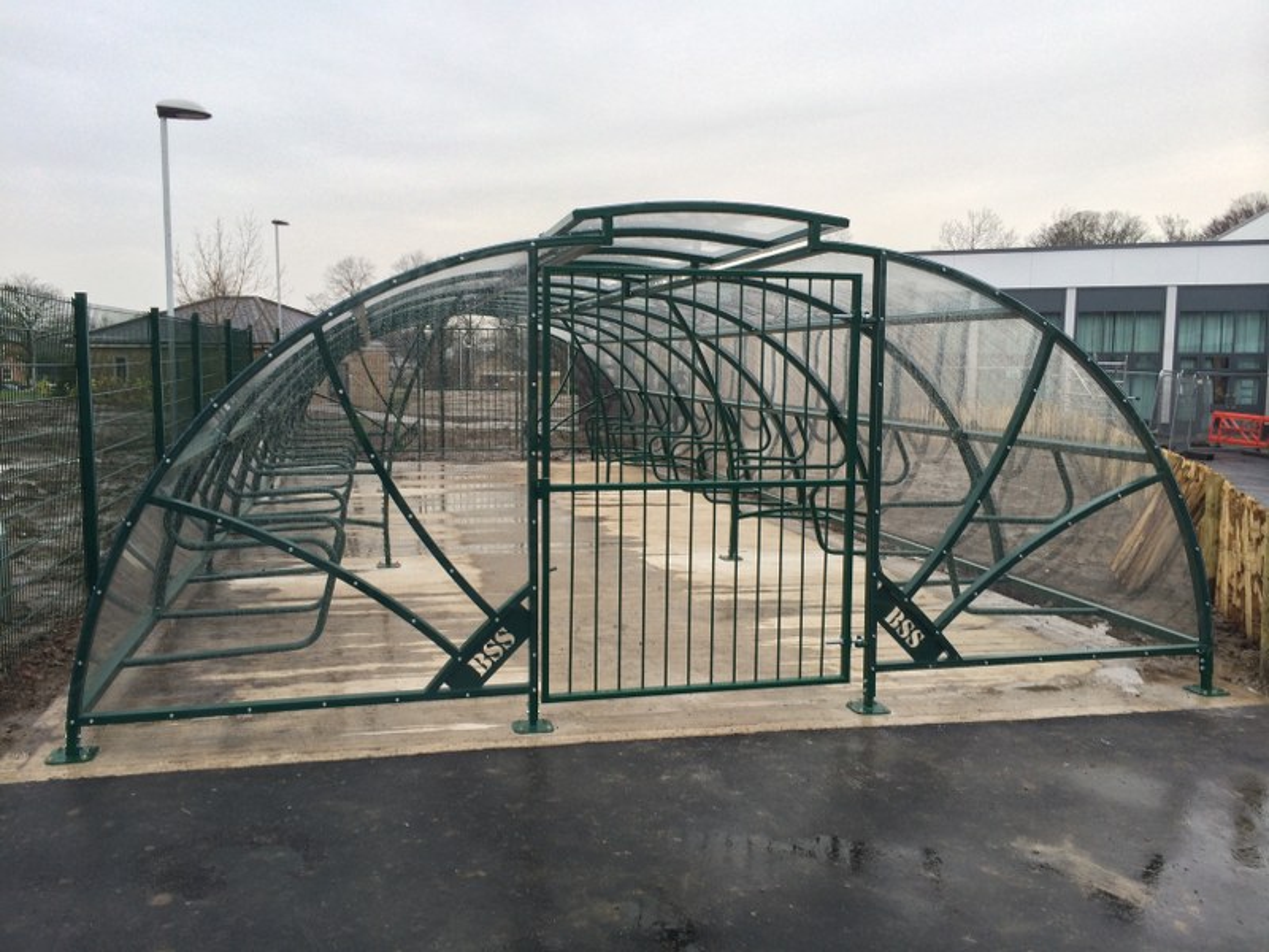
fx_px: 1100
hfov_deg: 60.0
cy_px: 476
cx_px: 634
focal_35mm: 30
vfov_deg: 46.8
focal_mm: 4.12
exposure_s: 1/40
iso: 40
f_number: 2.2
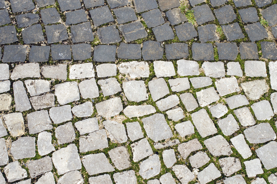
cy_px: 92
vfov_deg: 18.1
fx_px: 577
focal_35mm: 75
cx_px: 138
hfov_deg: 27.0
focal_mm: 50
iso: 200
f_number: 8
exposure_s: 1/200
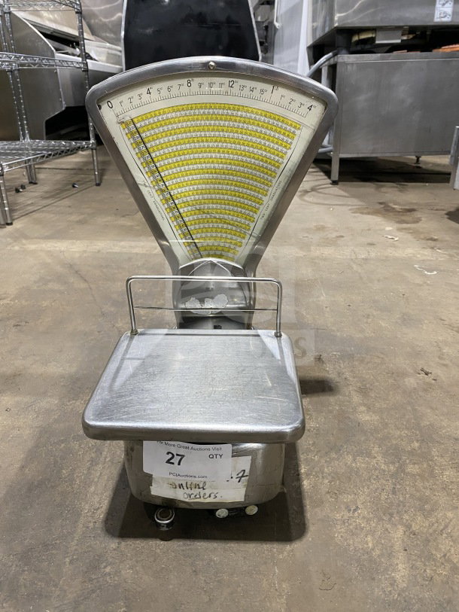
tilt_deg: -23.7
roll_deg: -1.4
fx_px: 460
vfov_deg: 67.3
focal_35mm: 26
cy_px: 306
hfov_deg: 53.1
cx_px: 230
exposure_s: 1/60
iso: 320
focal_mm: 4.25
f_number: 1.8
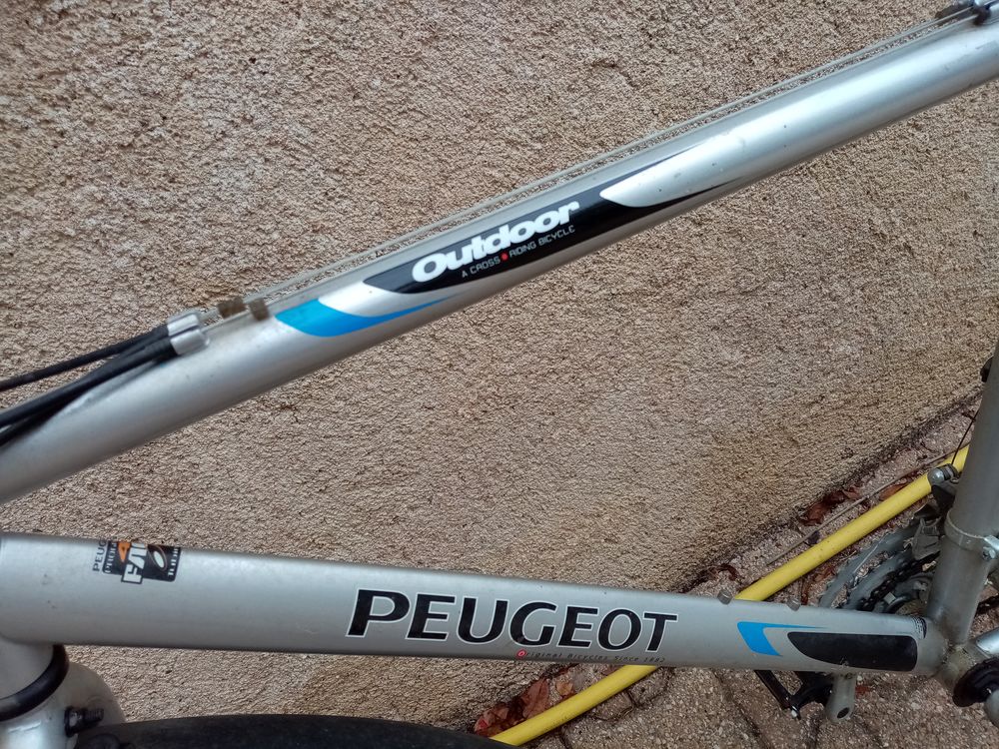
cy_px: 374
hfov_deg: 67.3
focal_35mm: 26
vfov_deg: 53.1
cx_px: 500
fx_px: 750
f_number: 1.8
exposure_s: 1/187
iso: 104
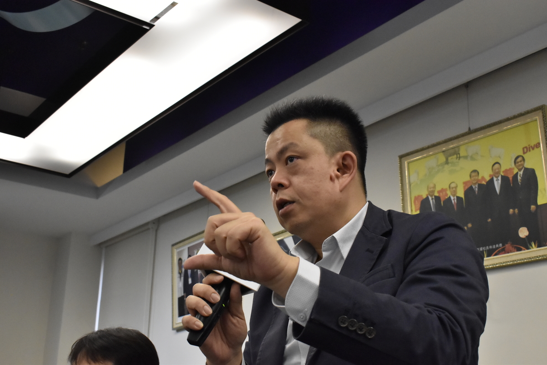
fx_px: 684
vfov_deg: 29.9
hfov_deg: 43.6
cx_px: 274
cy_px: 182
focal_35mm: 45
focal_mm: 30
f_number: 7.1
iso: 2500
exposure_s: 1/200
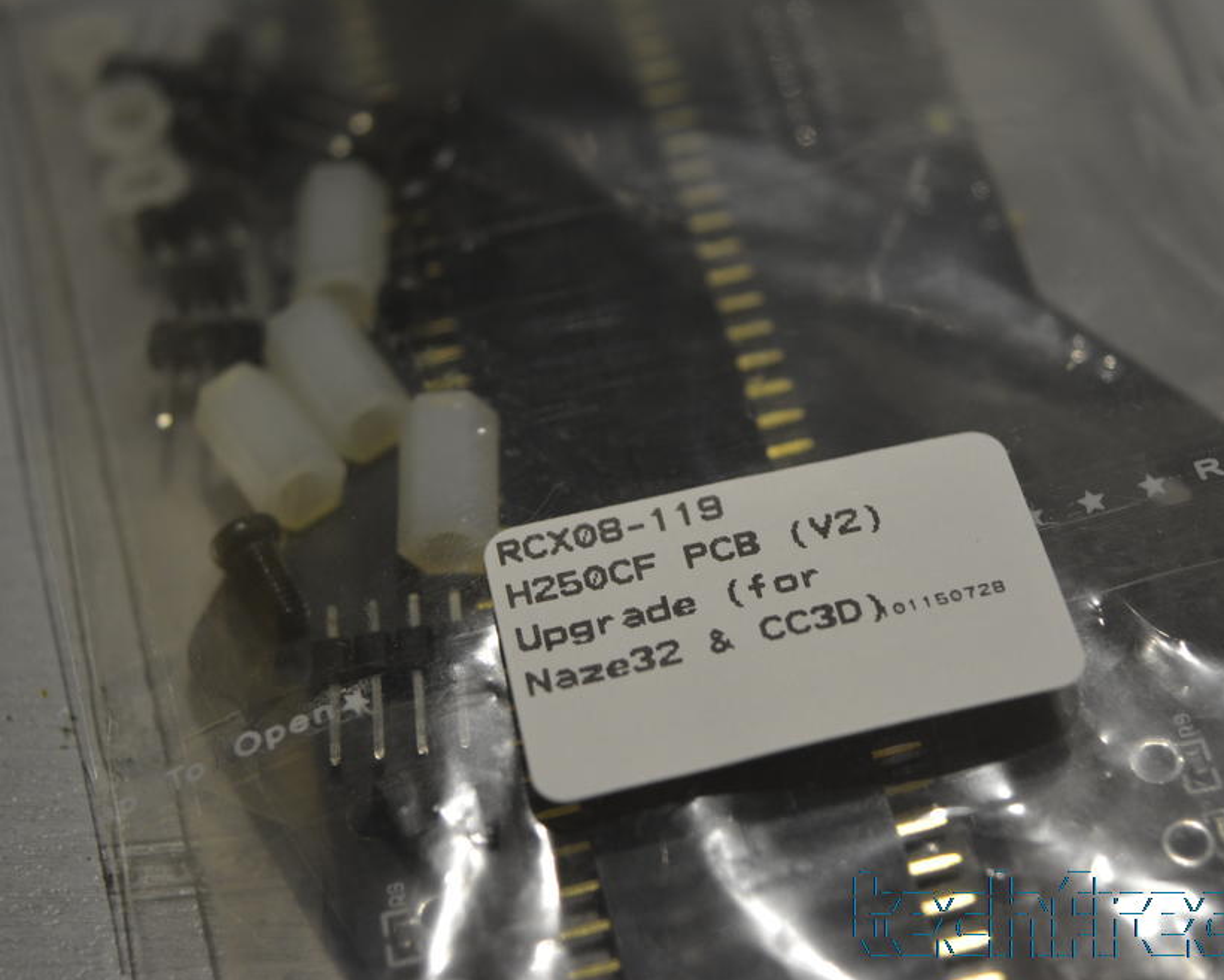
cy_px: 491
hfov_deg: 26.4
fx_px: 2609
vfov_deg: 21.3
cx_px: 674
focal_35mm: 72
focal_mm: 42
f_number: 5
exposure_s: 1/100
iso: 400
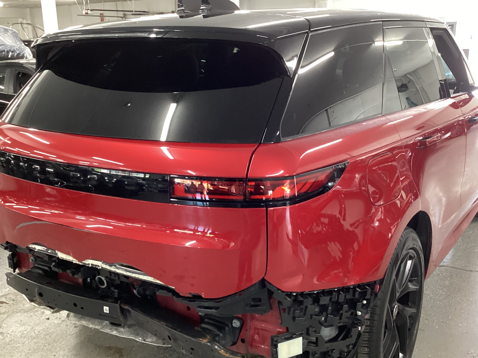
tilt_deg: -16.5
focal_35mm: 37
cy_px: 186
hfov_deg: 50.1
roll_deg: +0.3
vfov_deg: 38.7
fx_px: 511
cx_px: 234
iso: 250
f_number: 2.4
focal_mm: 3.3
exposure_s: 1/33
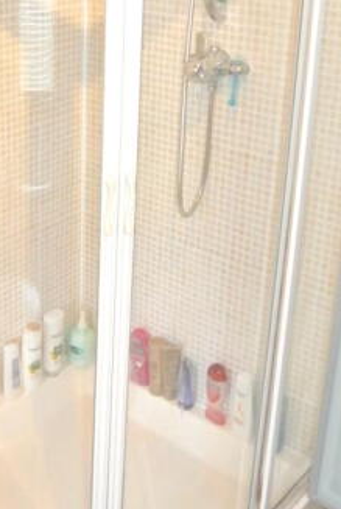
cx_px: 60
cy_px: 97
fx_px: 765
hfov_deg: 24.7
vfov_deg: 35.6
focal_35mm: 54
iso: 3200
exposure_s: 1/60
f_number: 3.5
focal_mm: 10
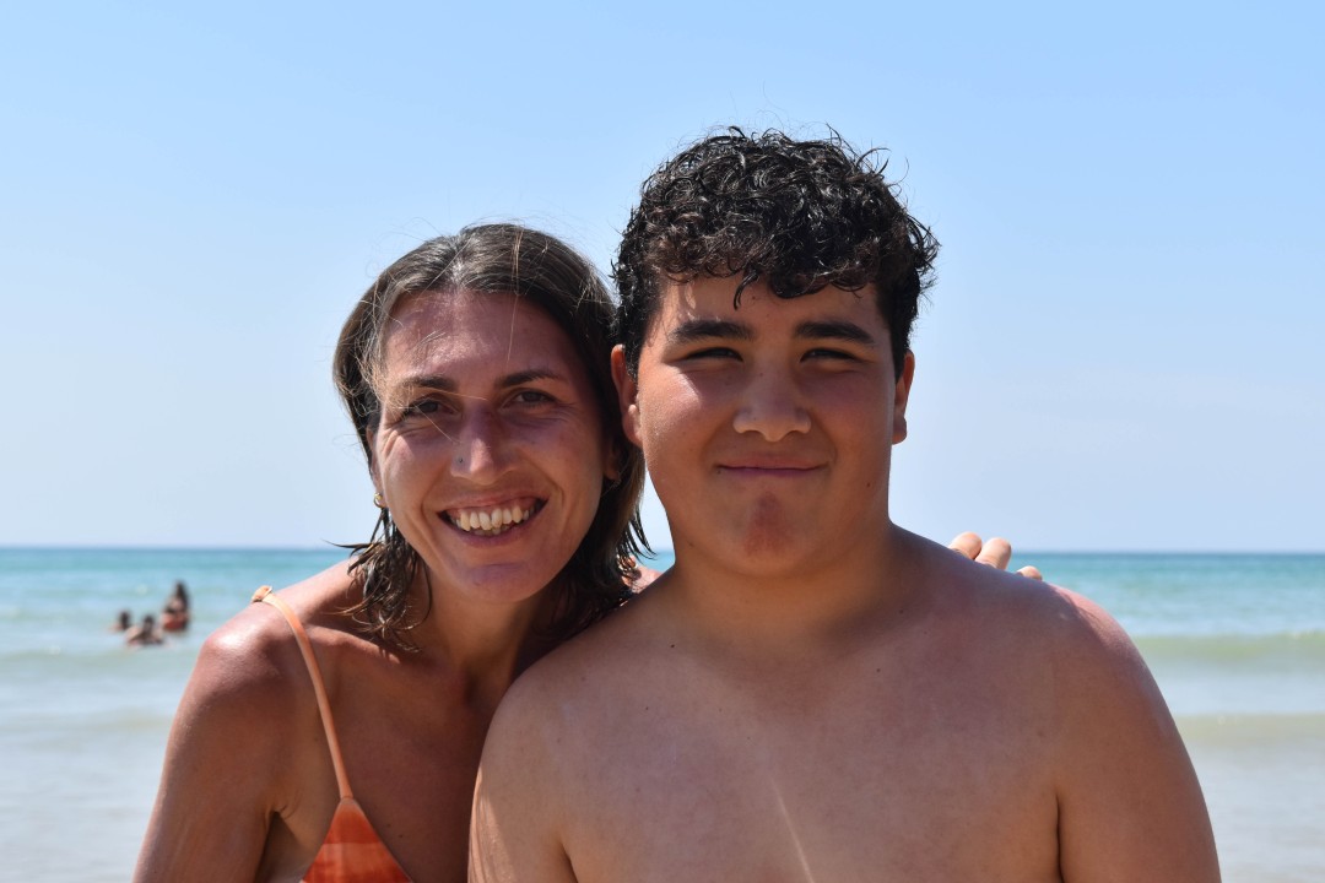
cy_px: 442
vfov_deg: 22.6
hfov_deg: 33.4
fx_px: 2208
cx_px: 662
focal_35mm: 60
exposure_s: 1/2000
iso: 400
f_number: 6.7
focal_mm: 40
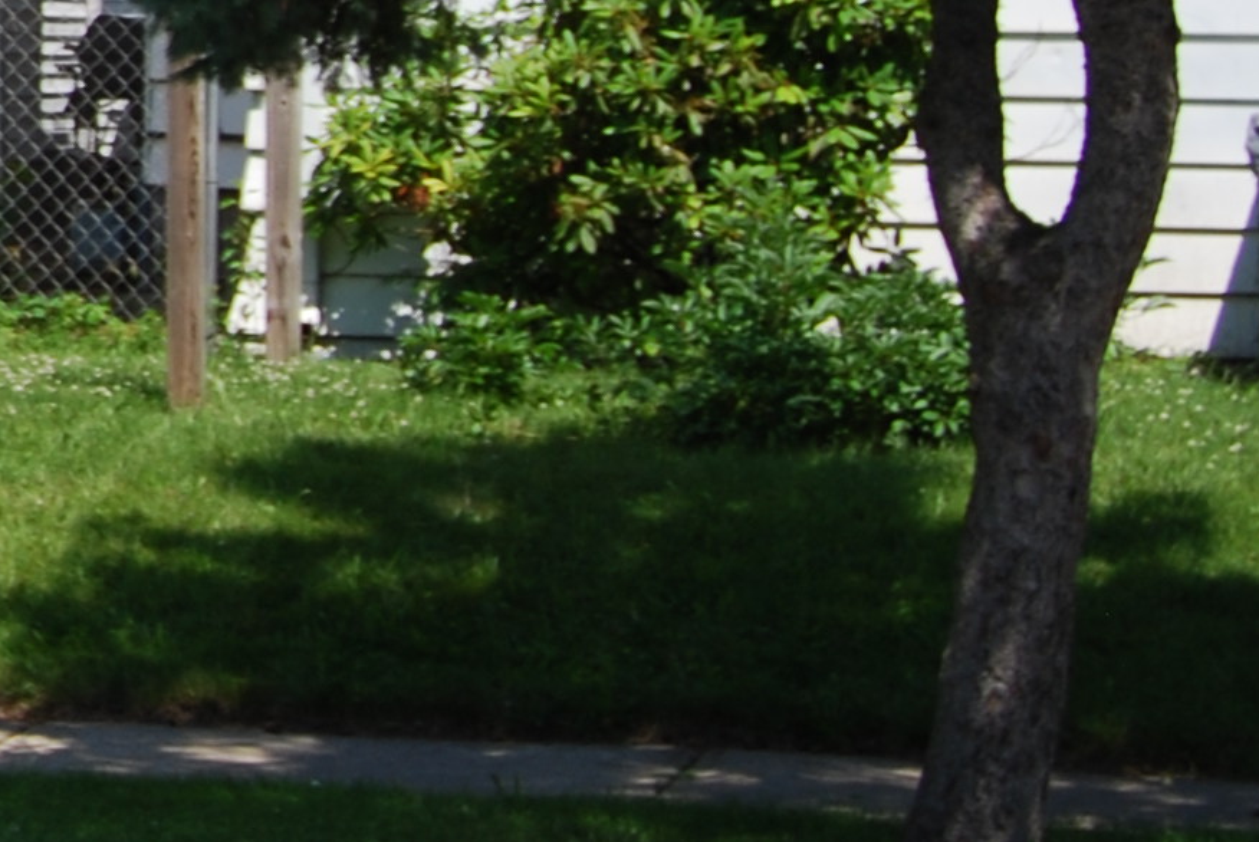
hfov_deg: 9.5
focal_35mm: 199
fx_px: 6966
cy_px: -575
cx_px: -1483
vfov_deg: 6.8
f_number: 8
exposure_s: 1/250
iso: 100
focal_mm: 30
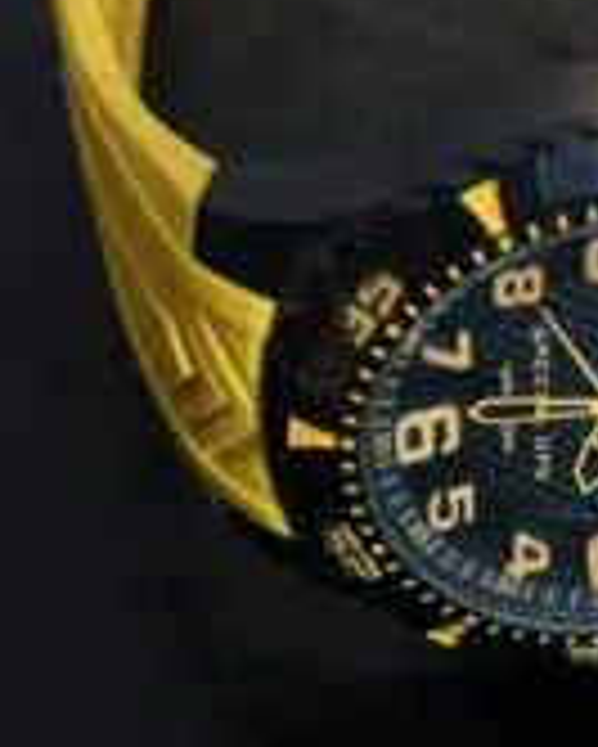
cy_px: 180
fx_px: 2498
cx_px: 598
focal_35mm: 113
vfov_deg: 16.9
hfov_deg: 13.5
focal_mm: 6.86
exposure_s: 1/60
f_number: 1.78
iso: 125
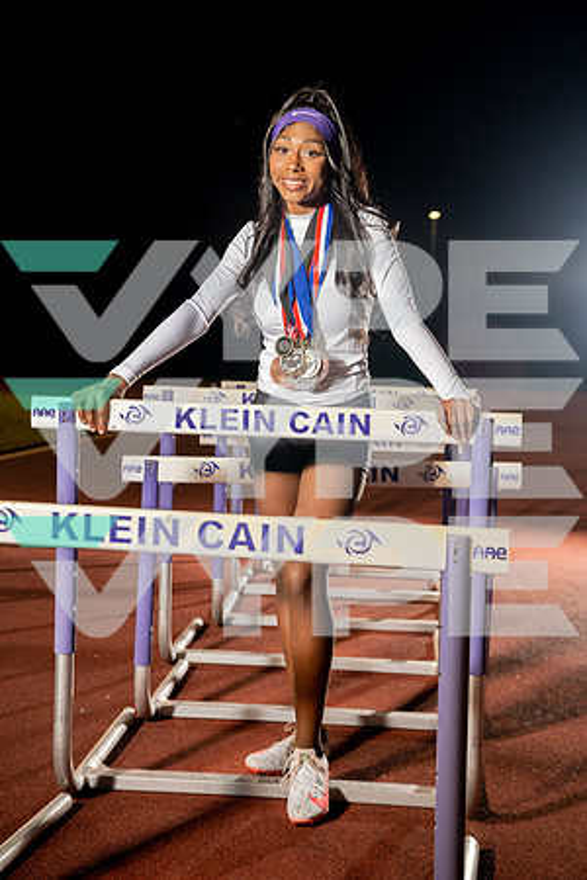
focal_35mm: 50
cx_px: 294
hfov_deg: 27.0
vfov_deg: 39.6
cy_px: 440
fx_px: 1223
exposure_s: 1/250
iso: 500
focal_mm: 50
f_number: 4
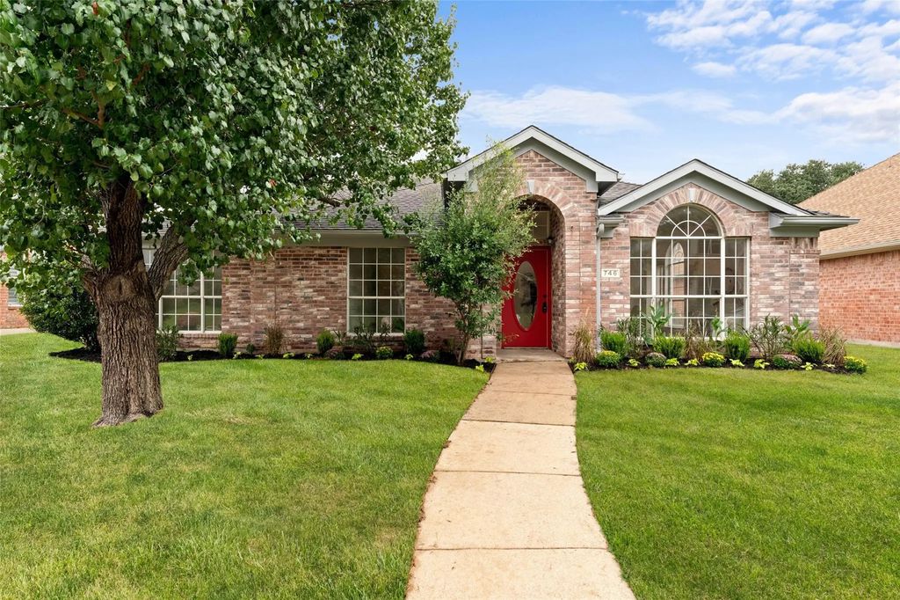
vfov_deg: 63.4
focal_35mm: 19
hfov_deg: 85.7
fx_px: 485
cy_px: 300
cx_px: 450
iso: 640
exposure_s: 1/40
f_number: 9
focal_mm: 19.4
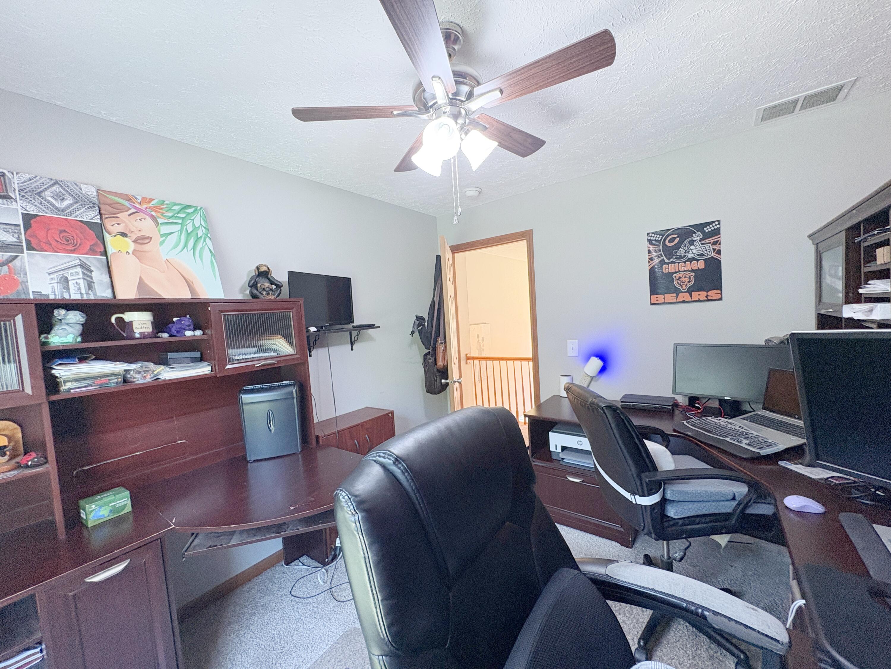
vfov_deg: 85.7
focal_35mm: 14
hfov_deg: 102.1
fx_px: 360
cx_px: 446
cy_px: 334
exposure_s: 1/60
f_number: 2.2
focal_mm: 2.22
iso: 250
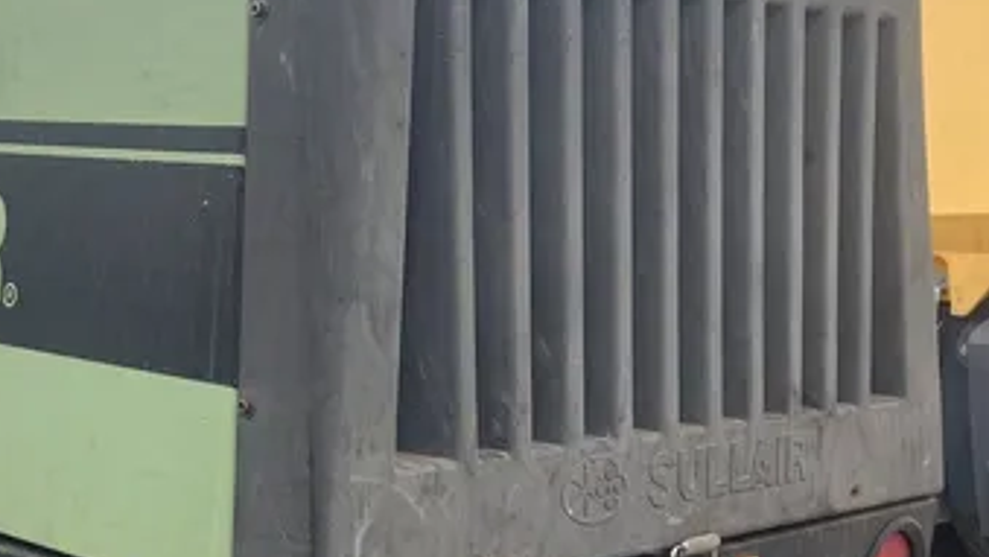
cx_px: 195
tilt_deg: -13.5
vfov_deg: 17.6
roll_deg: +0.4
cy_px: 620
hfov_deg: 31.1
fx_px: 1731
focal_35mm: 66
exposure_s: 1/725
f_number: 1.8
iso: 32
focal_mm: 3.99
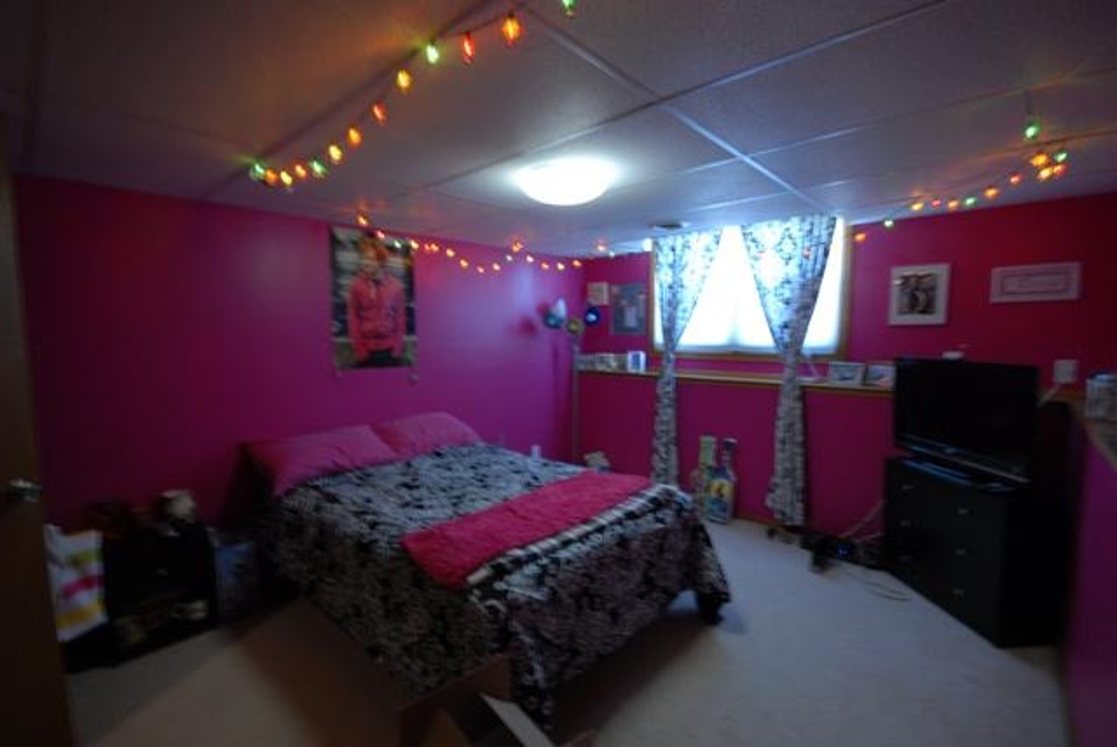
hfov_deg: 100.3
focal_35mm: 15
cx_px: 558
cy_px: 374
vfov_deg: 77.4
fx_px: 466
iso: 400
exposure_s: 1/3
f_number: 7.1
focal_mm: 10
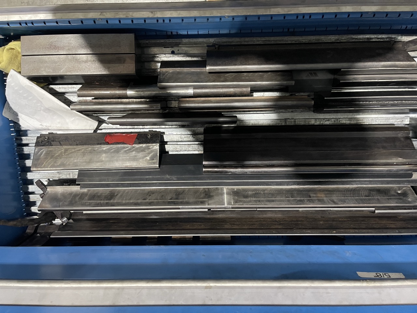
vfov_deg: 54.9
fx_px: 301
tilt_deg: -79.1
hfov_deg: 69.4
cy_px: 156
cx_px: 208
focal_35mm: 25
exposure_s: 1/40
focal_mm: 5.1
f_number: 1.6
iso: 640
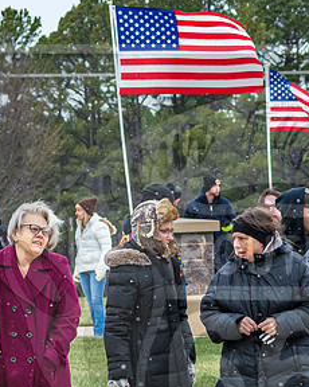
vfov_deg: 3.6
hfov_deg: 2.9
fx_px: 6180
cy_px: 207
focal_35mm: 540
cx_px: -161
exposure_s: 1/500
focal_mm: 105
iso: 400
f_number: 8
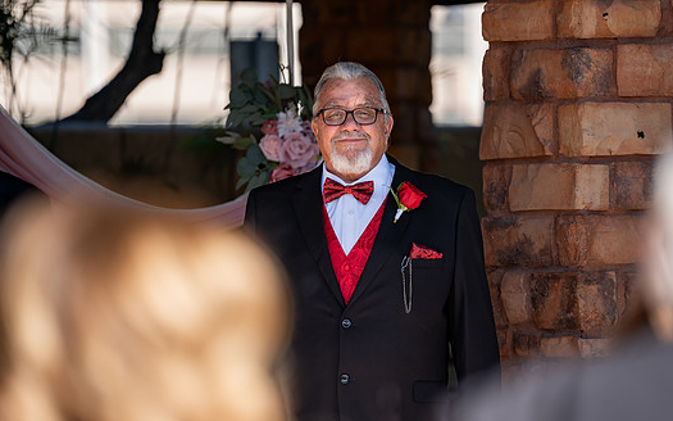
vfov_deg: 5.0
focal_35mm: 262
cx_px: 430
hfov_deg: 8.0
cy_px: 222
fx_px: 4805
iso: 100
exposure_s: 1/500
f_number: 2.8
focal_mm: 200
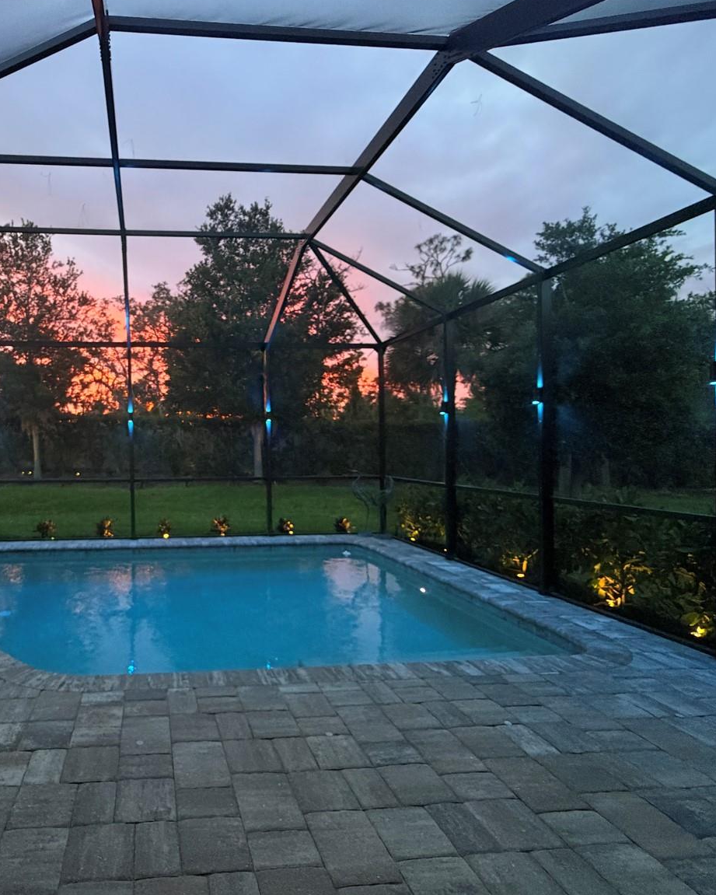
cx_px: 183
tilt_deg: -1.3
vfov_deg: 83.3
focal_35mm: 19
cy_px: 455
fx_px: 503
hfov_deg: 66.7
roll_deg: +0.5
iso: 250
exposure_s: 1/60
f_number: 2.2
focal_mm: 2.22
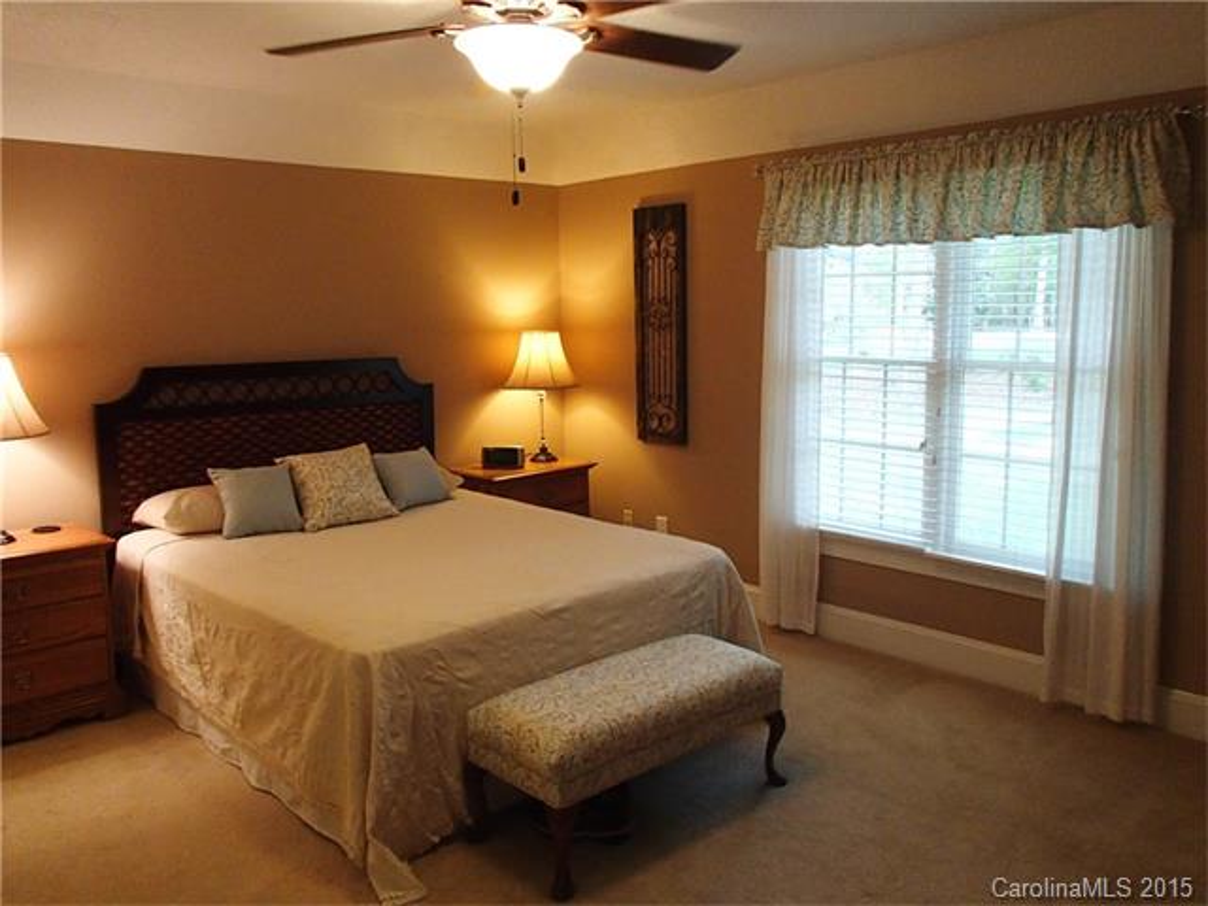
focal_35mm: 28
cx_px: 604
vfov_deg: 49.7
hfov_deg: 63.4
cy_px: 453
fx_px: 977
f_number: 3.9
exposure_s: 1/30
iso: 400
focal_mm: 5
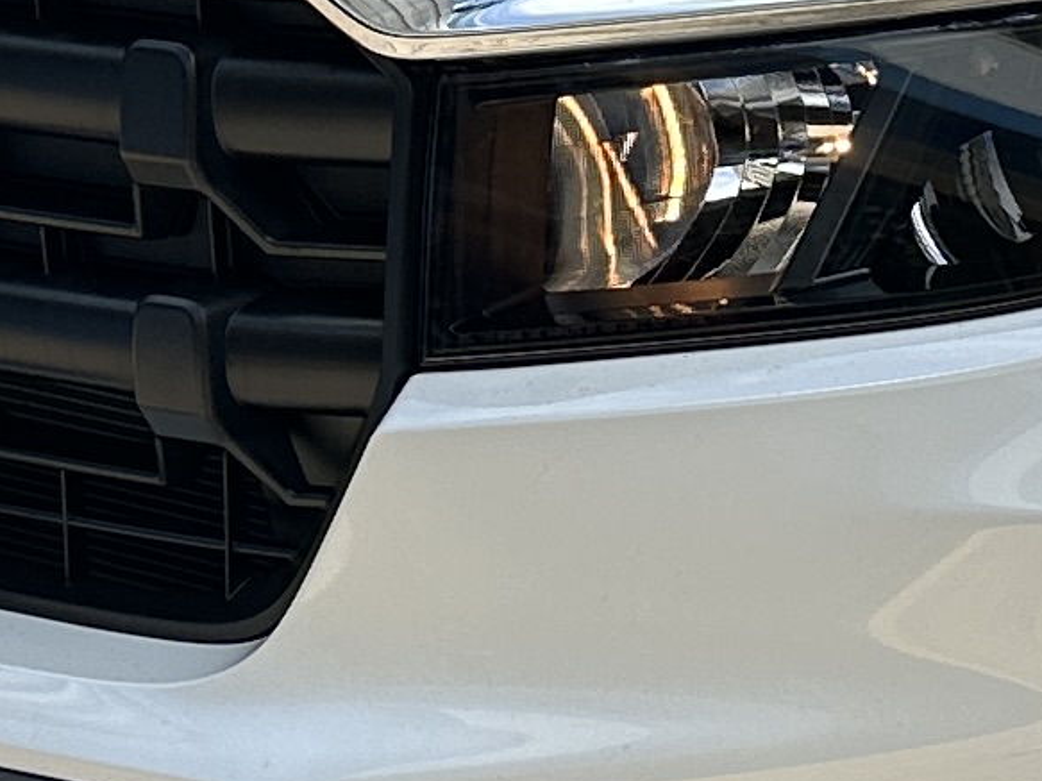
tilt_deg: -14.9
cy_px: 420
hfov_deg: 11.6
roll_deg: +0.3
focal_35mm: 166
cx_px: 1312
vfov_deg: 8.9
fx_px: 4996
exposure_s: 1/2155
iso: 80
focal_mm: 6.86
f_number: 1.78
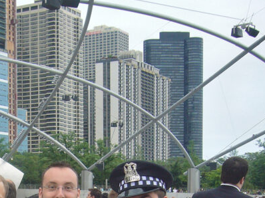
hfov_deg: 22.5
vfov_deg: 16.5
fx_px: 650
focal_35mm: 85
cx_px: 34
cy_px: 251
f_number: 3
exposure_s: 1/60
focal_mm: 5.4
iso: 80
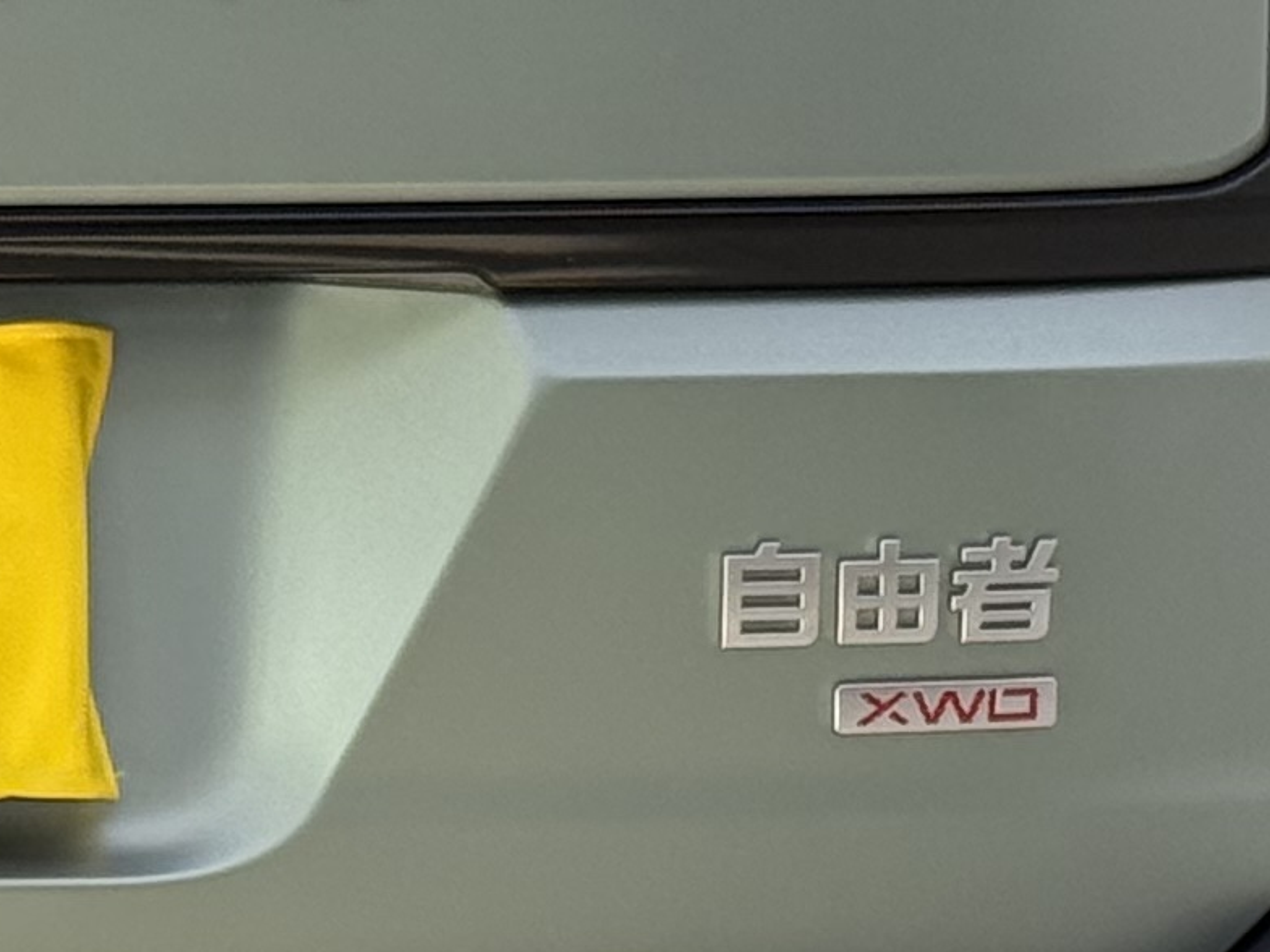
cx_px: -646
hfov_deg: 7.9
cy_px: 220
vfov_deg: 6.0
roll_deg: -0.1
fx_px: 9062
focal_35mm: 247
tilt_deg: -4.7
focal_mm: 6.76
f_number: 1.78
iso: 64
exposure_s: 1/301
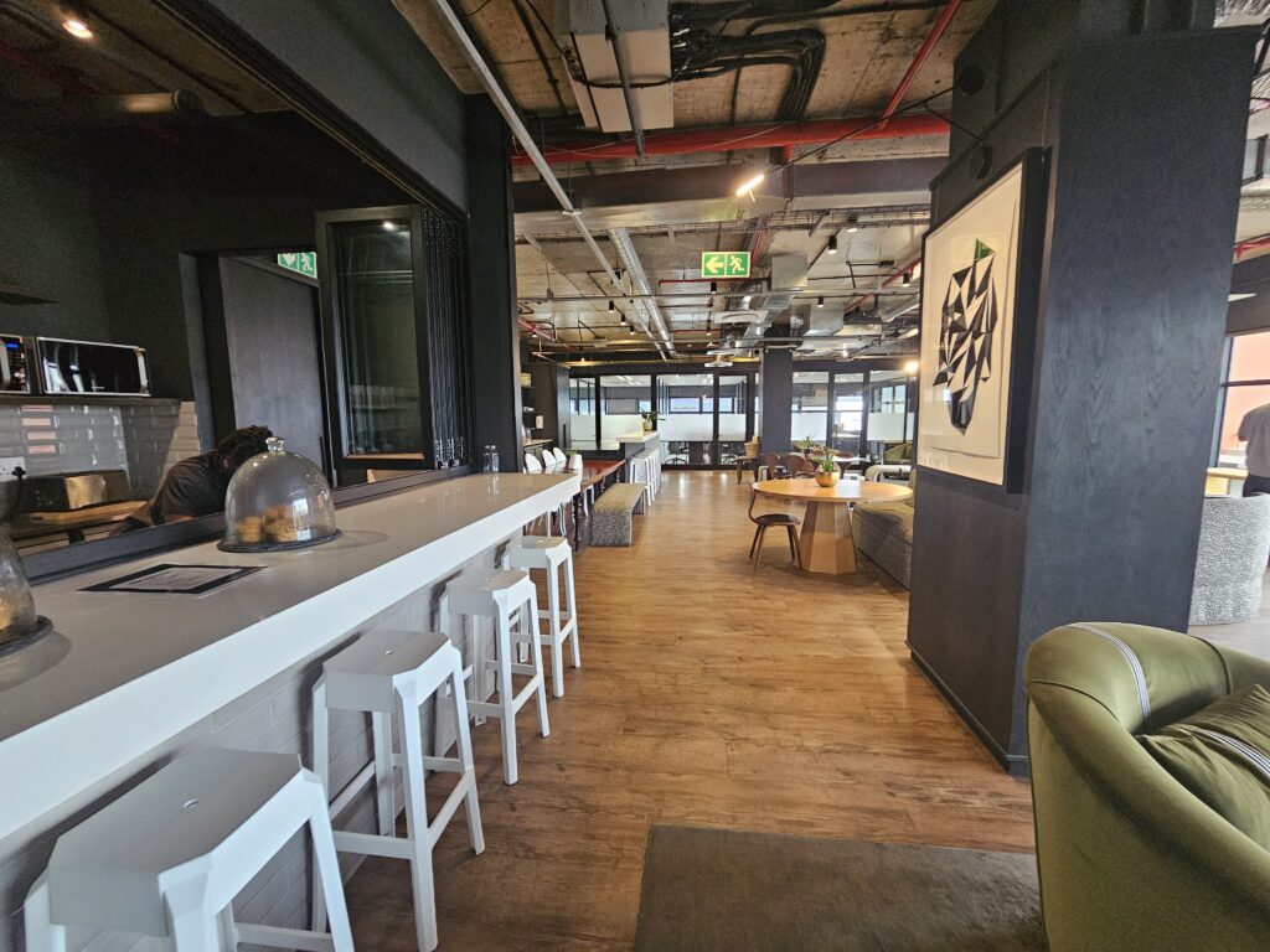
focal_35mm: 13
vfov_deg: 89.9
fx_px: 477
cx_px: 635
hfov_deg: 106.2
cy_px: 476
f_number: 2.2
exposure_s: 1/33
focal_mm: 2.2
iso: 640
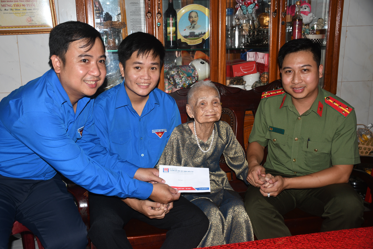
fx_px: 373
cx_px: 186
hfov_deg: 53.1
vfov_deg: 36.9
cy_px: 124
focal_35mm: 36
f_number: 3.8
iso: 100
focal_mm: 24
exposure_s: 1/60
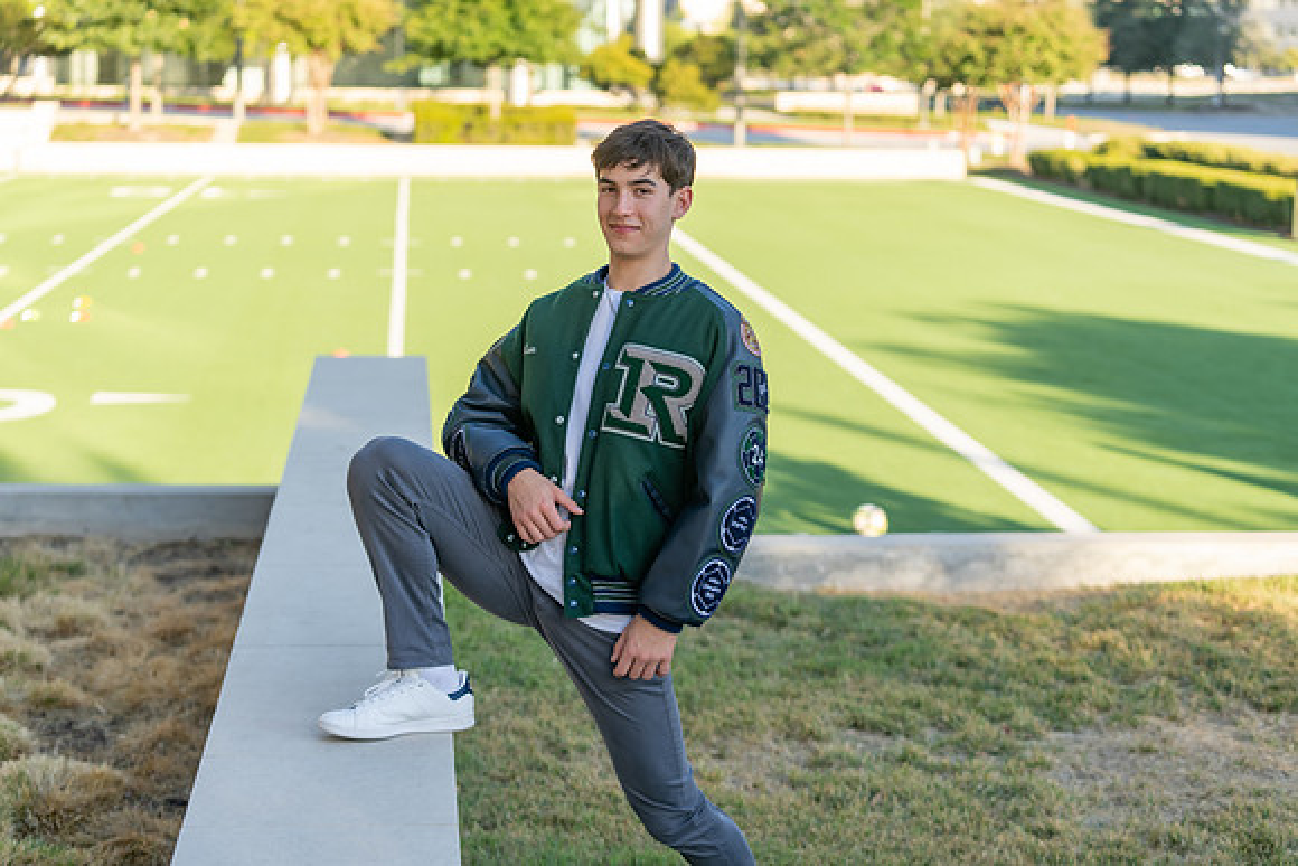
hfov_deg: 28.0
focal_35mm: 72
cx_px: 649
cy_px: 433
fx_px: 2605
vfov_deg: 18.9
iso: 125
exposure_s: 1/320
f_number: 3.2
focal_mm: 70
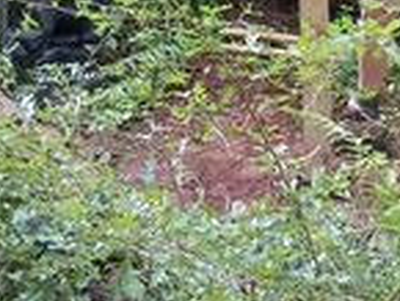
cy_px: -137
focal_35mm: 80
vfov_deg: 16.9
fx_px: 925
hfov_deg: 24.3
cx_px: 247
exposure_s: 1/50
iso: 100
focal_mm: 3.98
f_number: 1.8
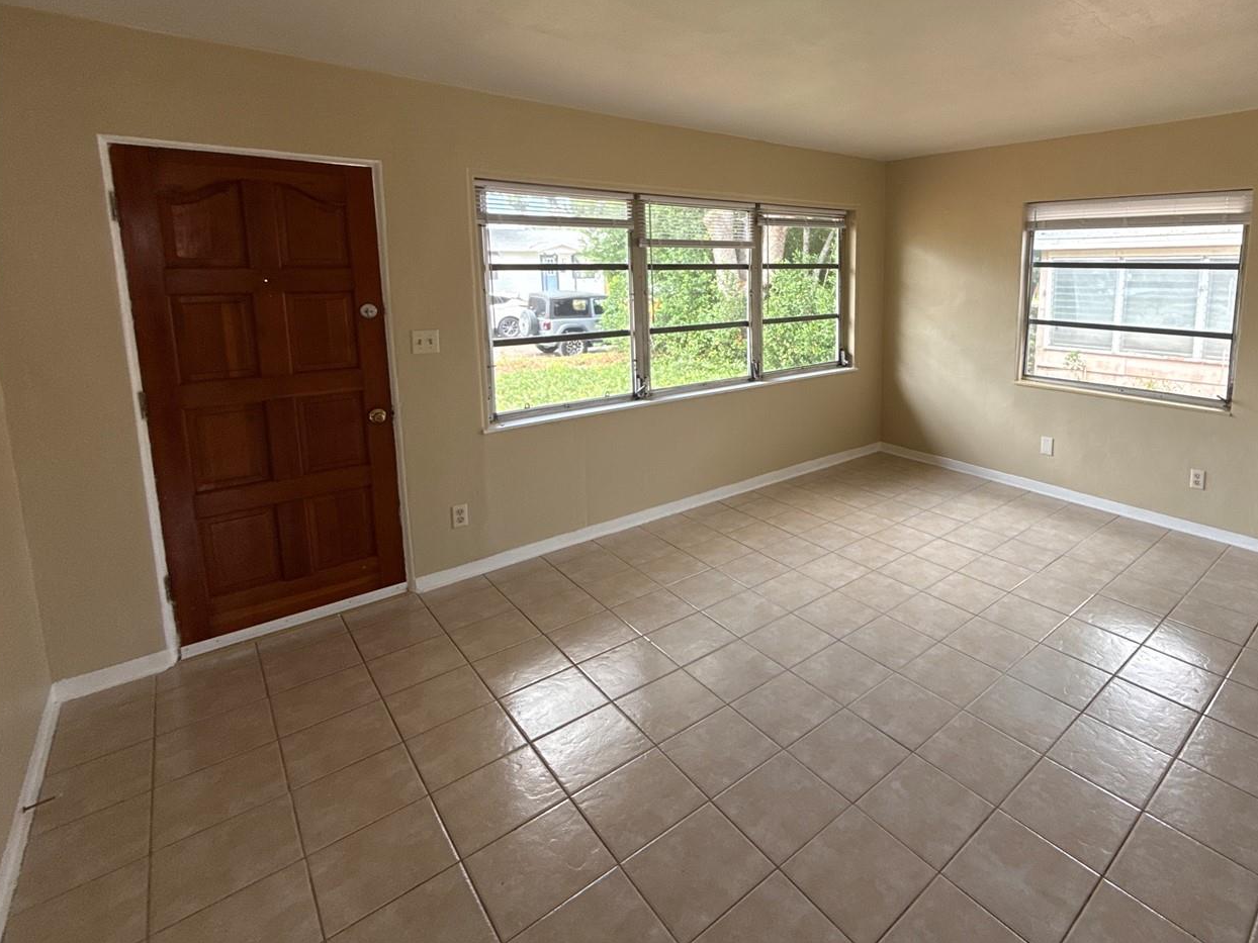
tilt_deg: -7.5
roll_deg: +0.2
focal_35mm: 18
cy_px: 354
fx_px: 654
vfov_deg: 70.4
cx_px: 796
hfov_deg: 85.8
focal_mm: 2.22
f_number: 2.2
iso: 80
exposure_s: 1/99
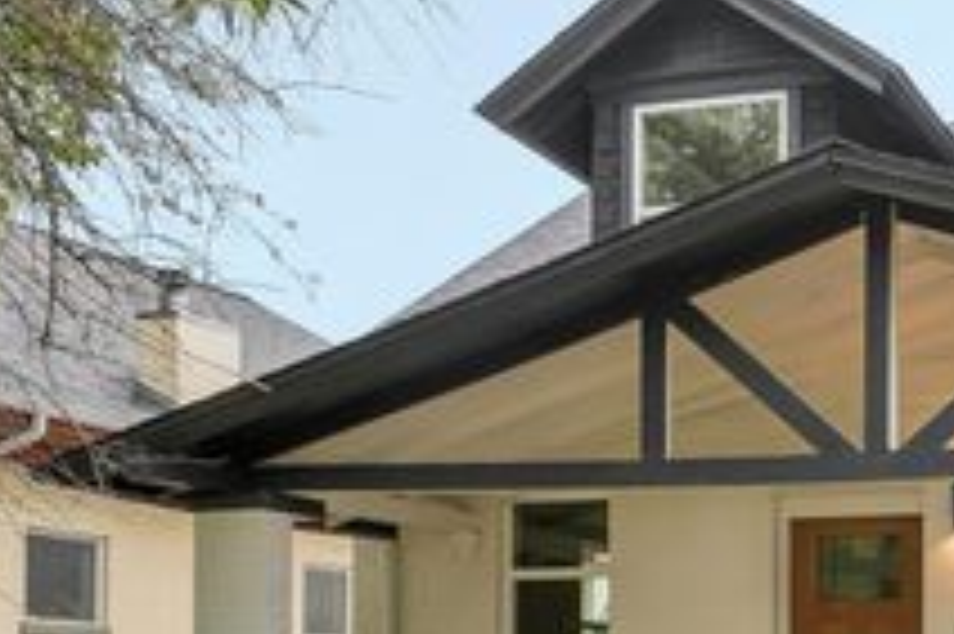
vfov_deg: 24.9
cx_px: 1030
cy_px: 528
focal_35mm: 53
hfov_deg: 33.1
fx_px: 1408
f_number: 8
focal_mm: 15
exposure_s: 1/200
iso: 100
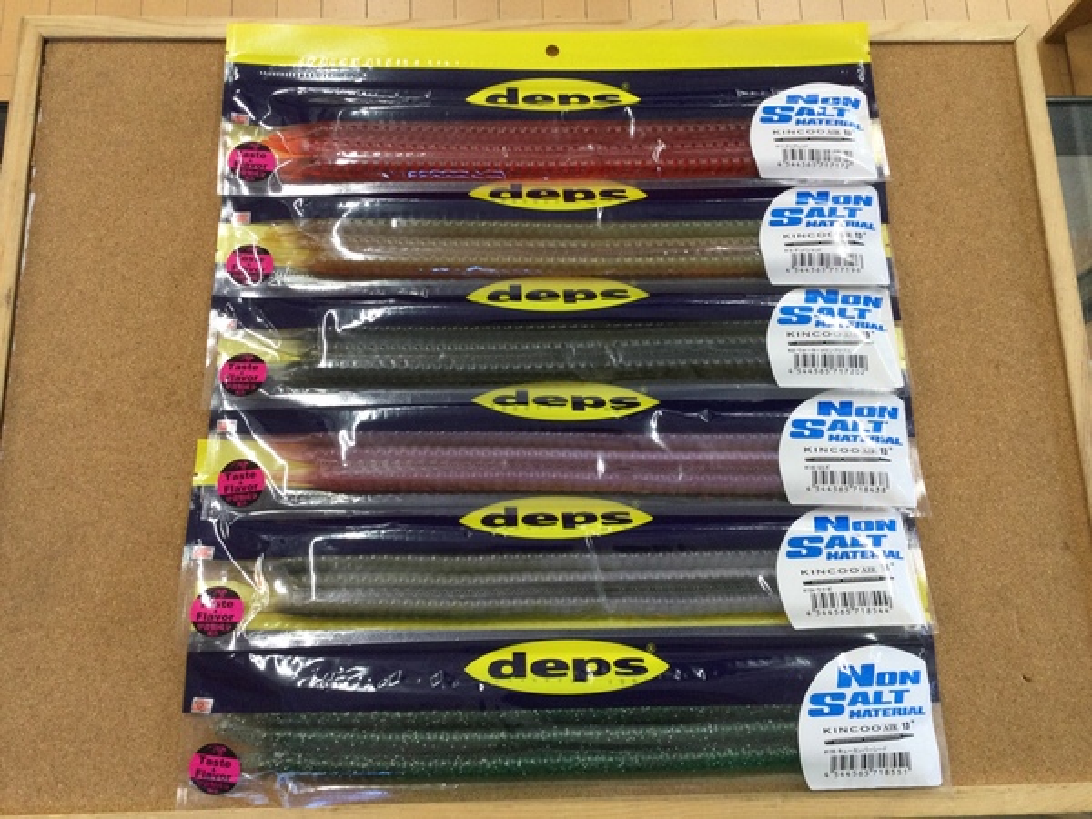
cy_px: 410
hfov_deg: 58.4
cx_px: 546
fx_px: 978
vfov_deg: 45.4
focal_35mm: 31
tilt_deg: -76.4
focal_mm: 3.3
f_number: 2.4
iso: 32
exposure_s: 1/30
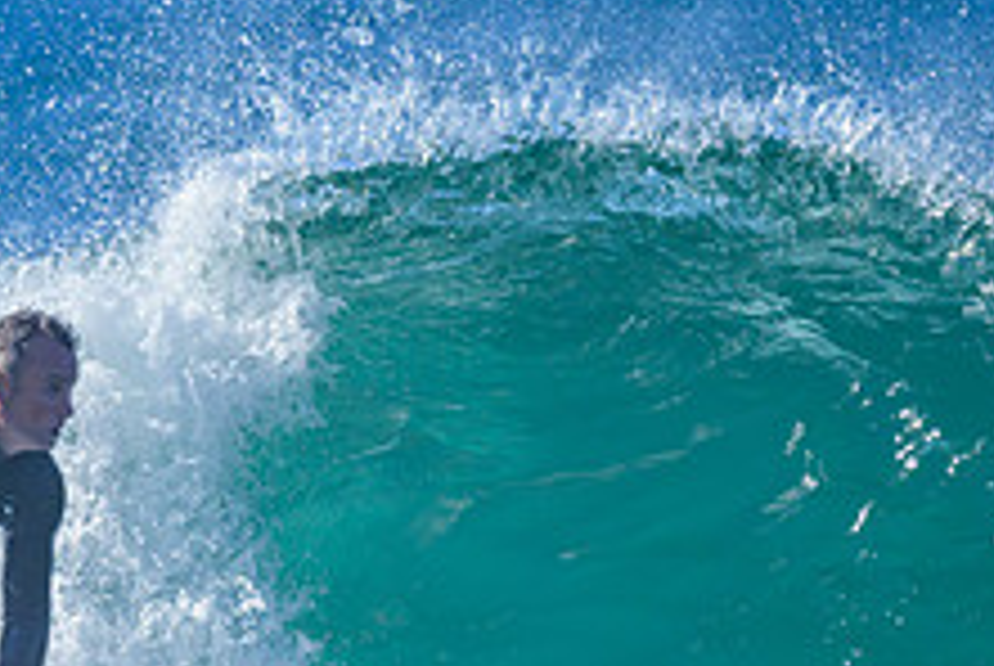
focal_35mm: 2694
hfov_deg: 0.8
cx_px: 116
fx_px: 74482
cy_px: 636
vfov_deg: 0.5
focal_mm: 800
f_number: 6.3
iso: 250
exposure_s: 1/2000
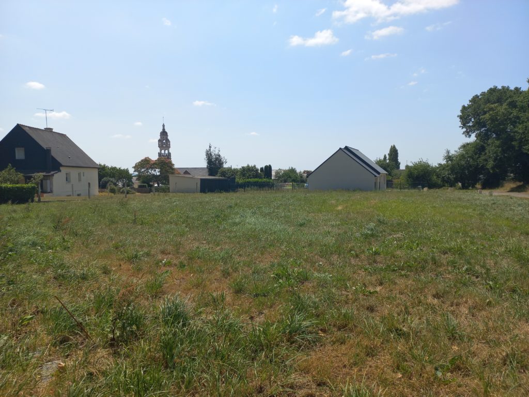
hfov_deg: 69.4
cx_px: 264
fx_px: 382
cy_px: 198
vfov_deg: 54.9
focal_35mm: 25
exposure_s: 1/883
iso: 25
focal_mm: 4.6
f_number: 1.8
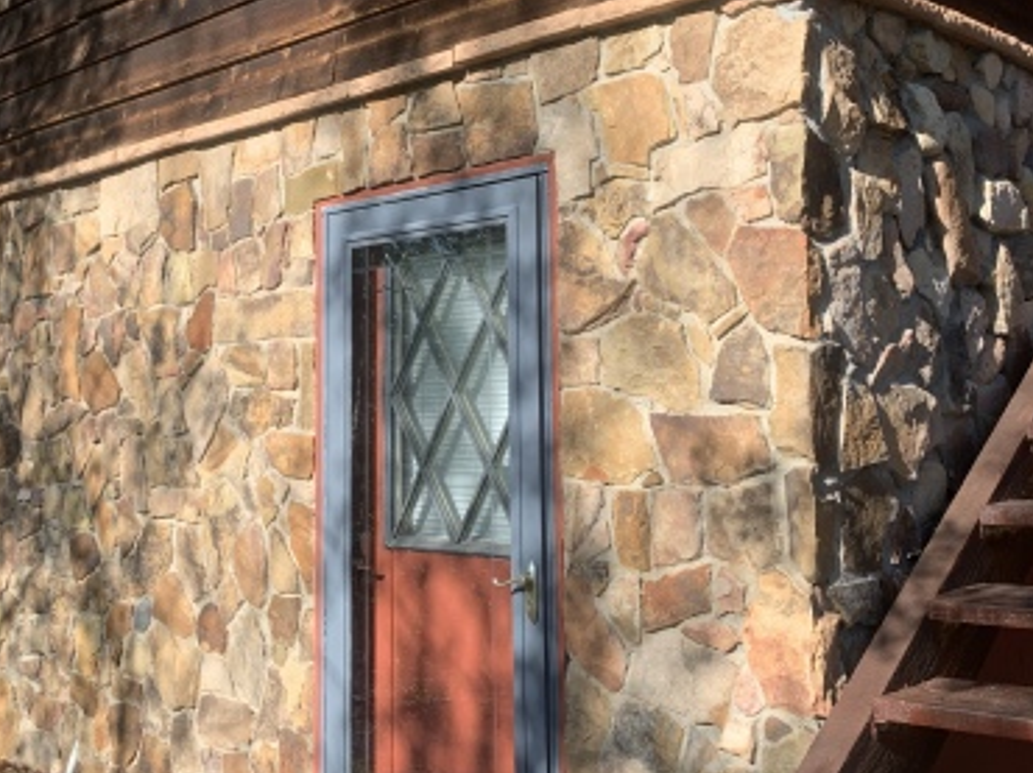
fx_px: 1342
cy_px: 296
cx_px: 385
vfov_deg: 32.0
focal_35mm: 45
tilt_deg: +7.4
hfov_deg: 41.8
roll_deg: -1.0
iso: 25
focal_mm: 4.25
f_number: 1.8
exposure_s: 1/962
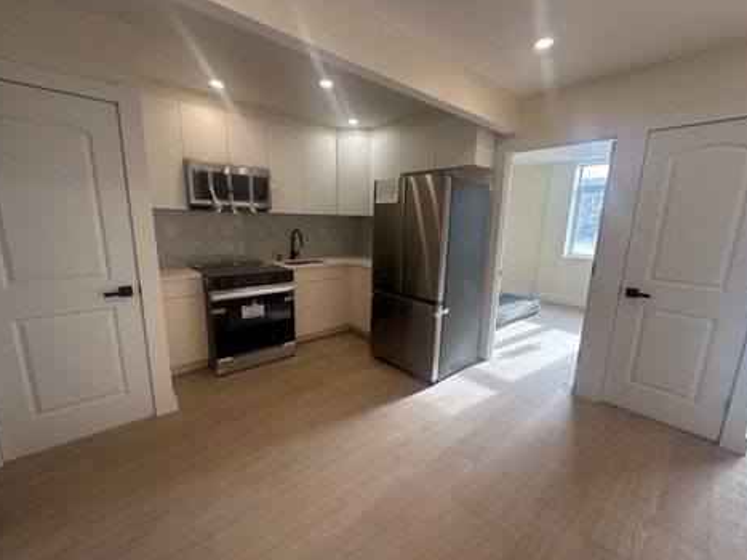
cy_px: 286
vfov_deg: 81.7
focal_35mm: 15
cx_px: 377
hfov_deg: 98.2
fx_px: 324
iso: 80
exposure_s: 1/99
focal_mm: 2.22
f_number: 2.2
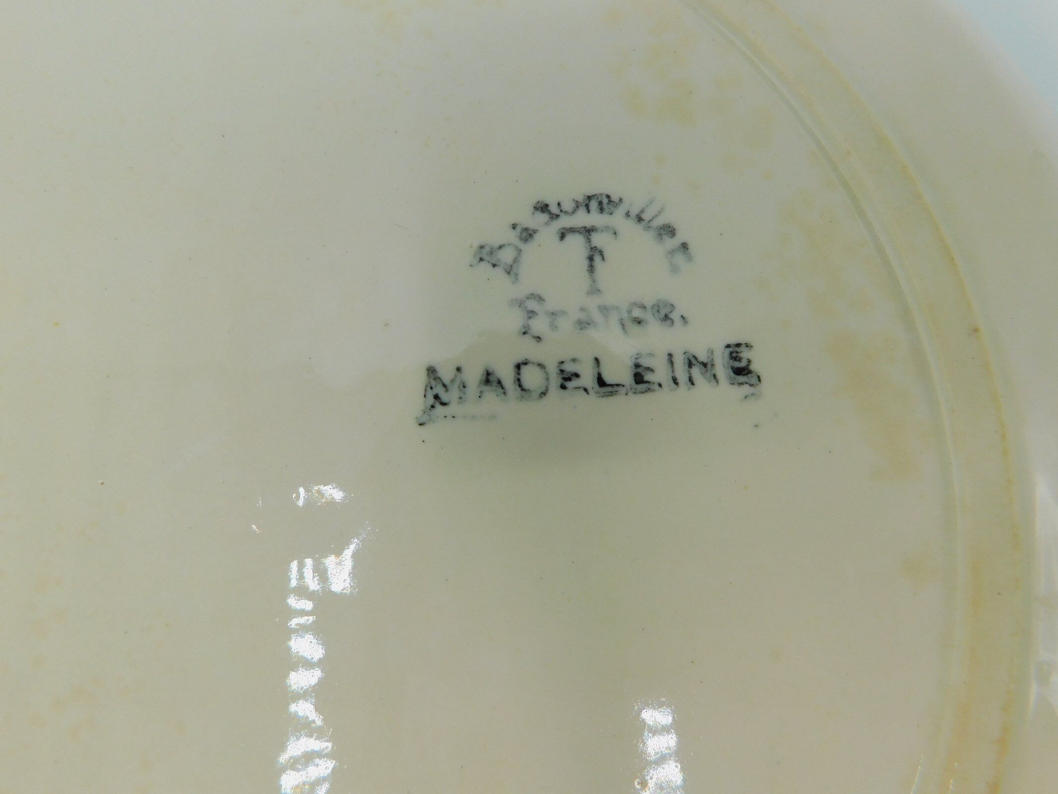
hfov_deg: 73.9
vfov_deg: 58.9
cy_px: 397
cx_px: 529
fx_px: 703
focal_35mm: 23
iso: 125
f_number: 3
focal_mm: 4
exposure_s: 1/320
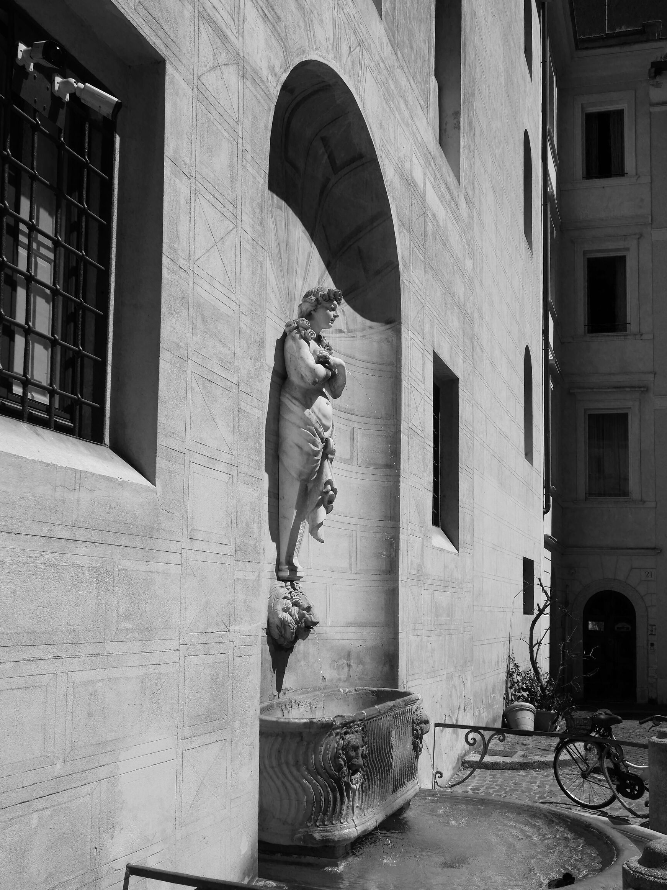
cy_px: 443
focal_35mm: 31
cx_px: 339
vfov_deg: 58.4
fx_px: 797
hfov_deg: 45.4
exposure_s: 1/1600
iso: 200
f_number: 7.1
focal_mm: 15
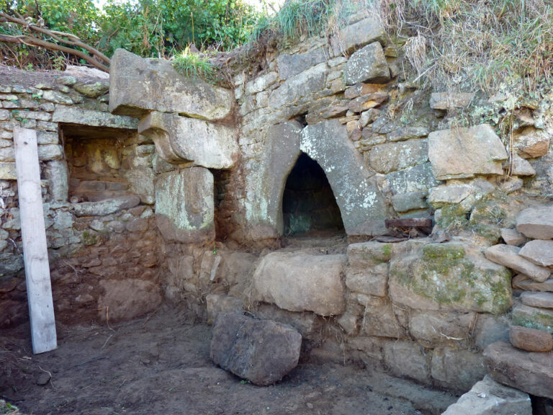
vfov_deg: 54.9
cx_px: 276
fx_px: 399
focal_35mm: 25
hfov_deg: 69.4
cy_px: 208
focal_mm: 4.1
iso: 80
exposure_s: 1/30
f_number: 3.3
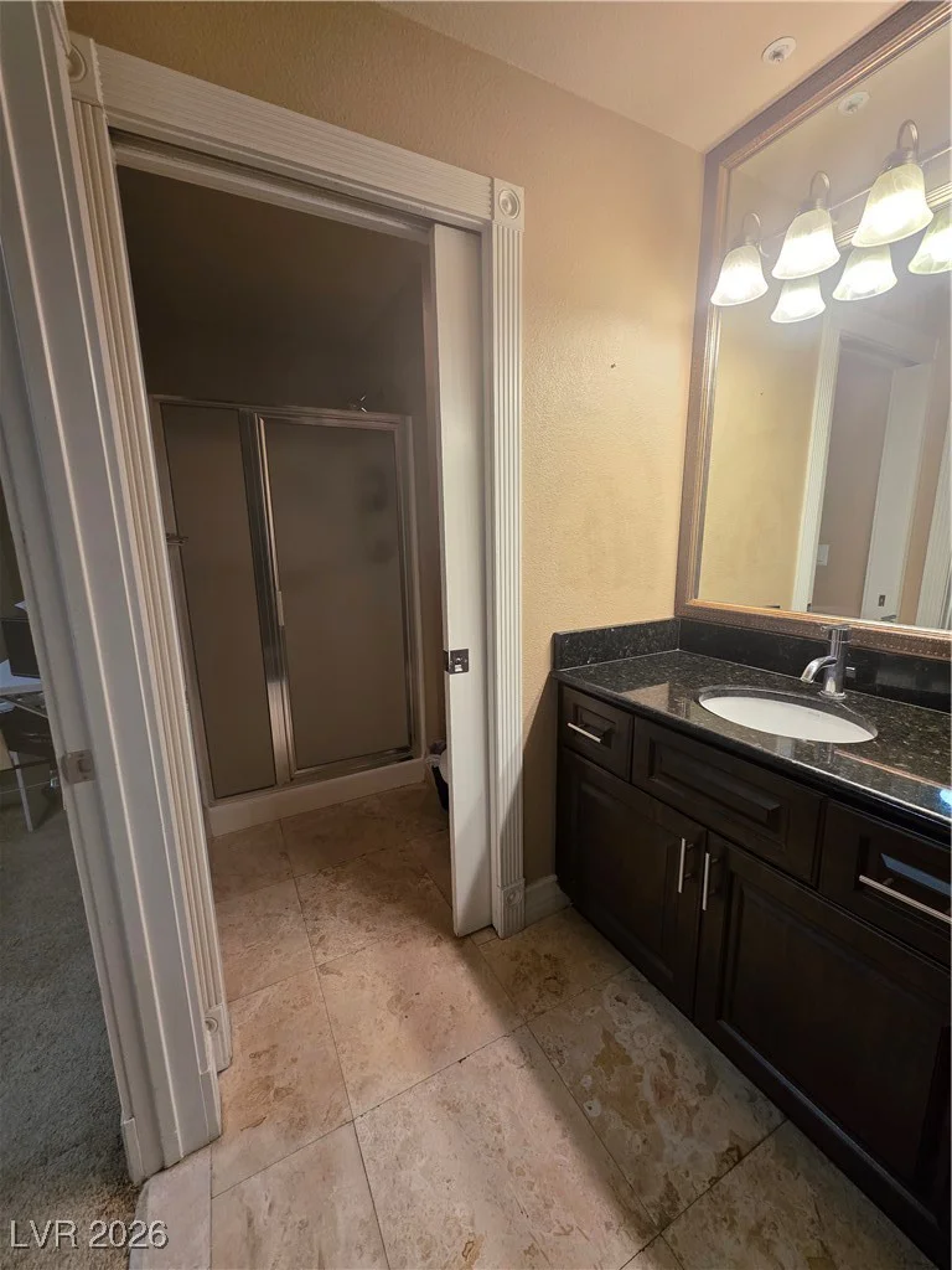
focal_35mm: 13
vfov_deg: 106.2
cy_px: 635
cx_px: 476
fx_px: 477
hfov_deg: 89.9
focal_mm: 2.2
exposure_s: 1/120
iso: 160
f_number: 1.9
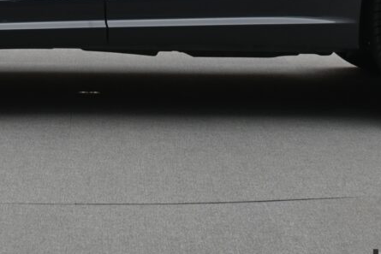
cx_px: 57
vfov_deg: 8.8
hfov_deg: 13.4
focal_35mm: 152
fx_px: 1608
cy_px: -122
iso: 450
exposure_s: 1/40
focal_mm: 26.5
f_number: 4.5
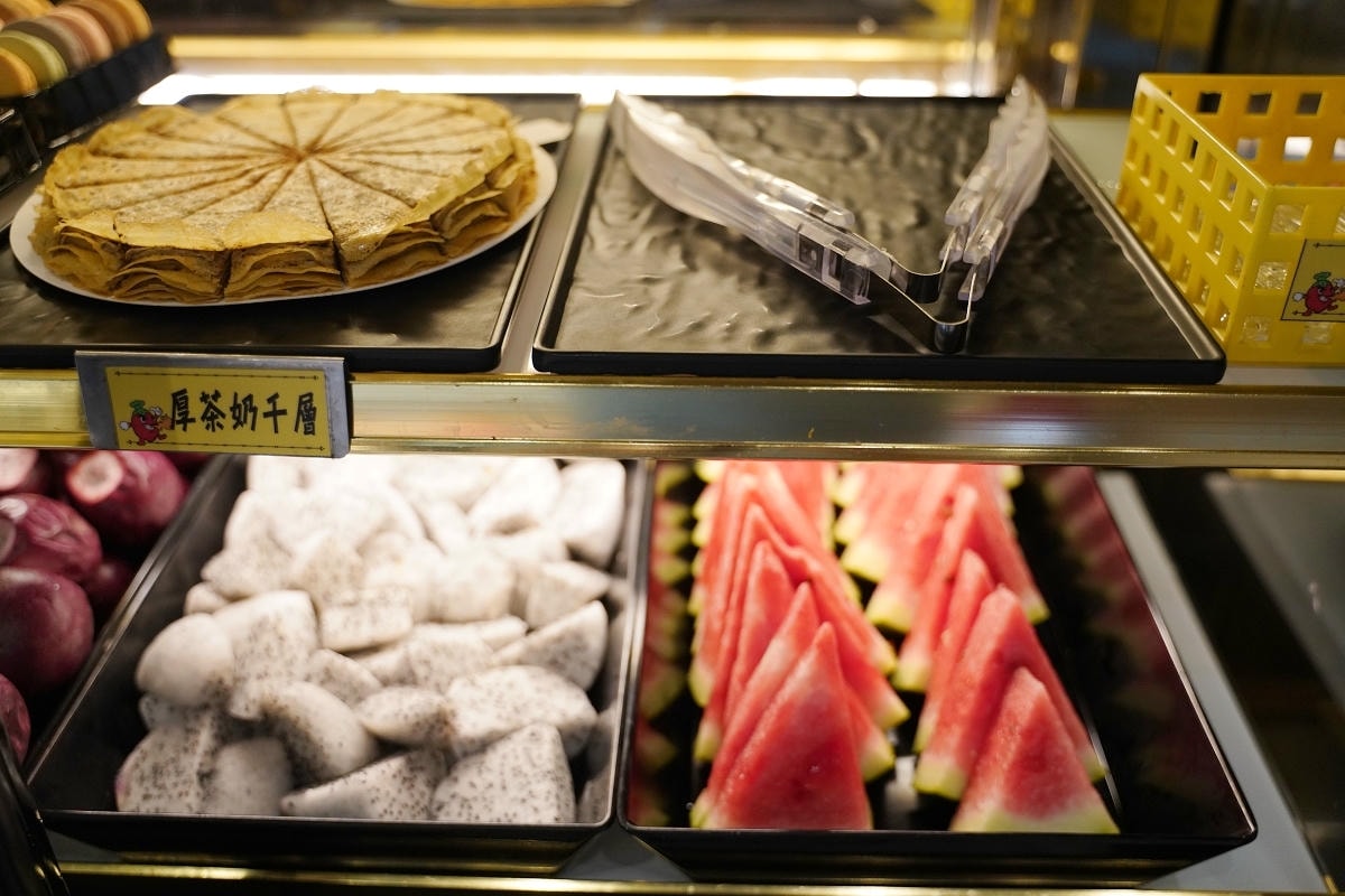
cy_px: 448
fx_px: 1158
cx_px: 672
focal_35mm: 31
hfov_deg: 60.3
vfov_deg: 42.3
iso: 2000
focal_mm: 31
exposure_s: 1/160
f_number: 2.8
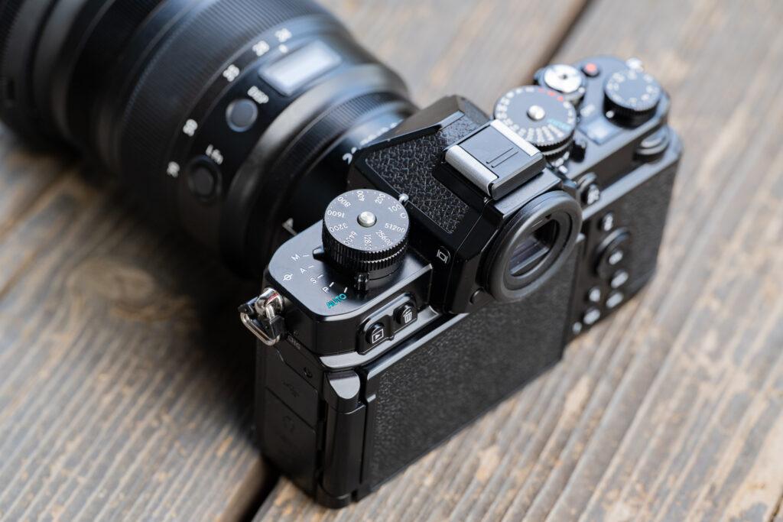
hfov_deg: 19.5
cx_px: 392
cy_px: 261
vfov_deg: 13.0
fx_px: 2284
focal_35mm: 105
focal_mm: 105
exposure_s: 1/250
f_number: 6.3
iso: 800
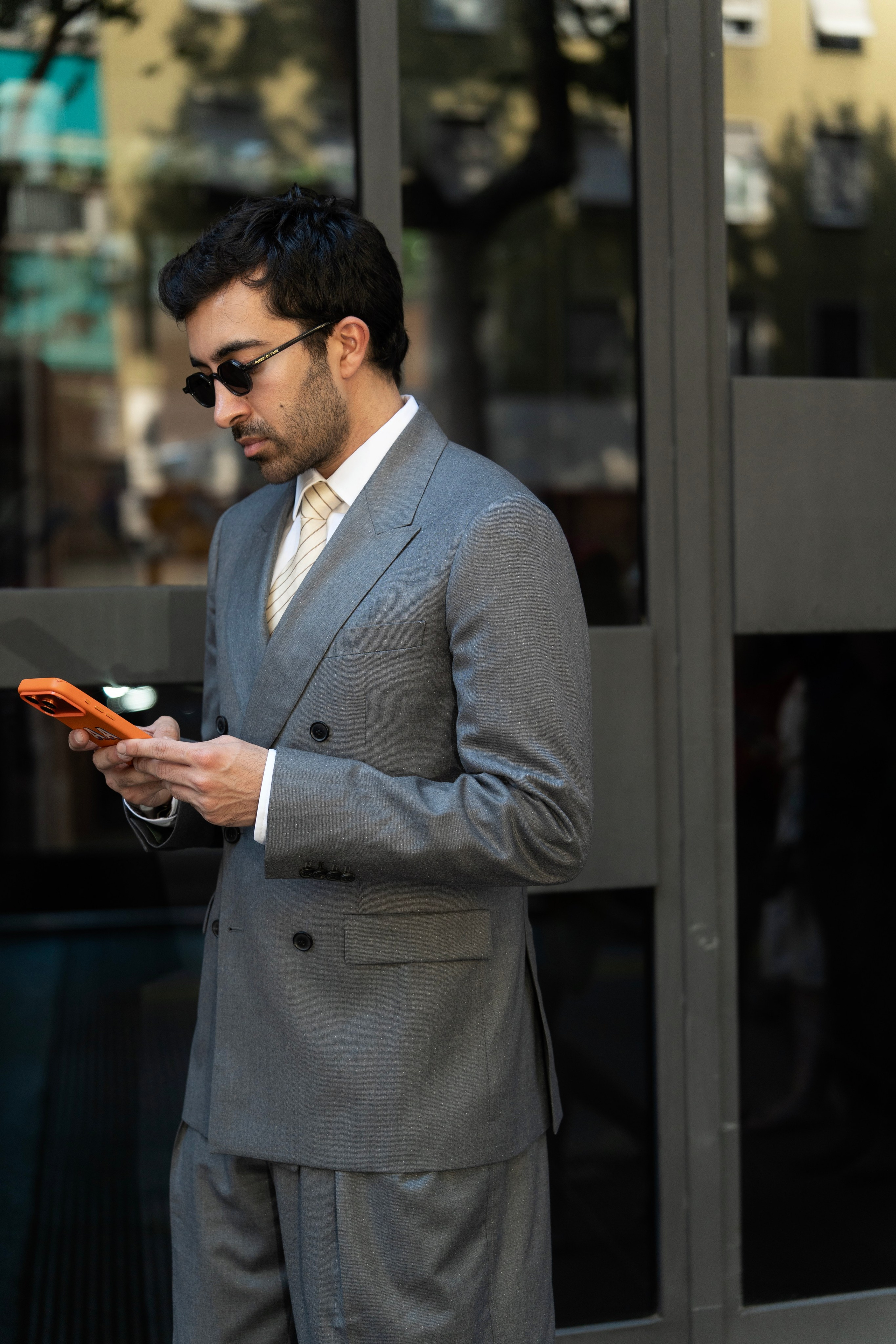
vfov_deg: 28.8
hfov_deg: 19.5
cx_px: 448
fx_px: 2613
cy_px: 672
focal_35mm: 70
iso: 640
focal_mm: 70
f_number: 2.8
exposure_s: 1/640
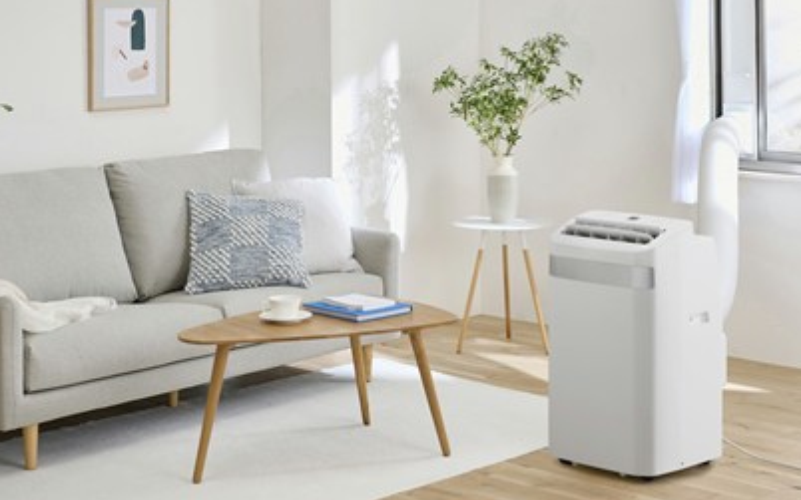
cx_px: 387
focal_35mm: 61
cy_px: 199
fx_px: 1331
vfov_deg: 21.2
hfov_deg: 33.5
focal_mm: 48
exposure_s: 1/100
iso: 50
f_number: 3.5
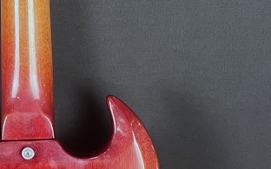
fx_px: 783
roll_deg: +0.7
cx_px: 33
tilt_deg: -12.2
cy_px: 4
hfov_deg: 19.3
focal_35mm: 106
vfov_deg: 12.2
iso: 500
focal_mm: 5.1
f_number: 1.6
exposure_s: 1/40
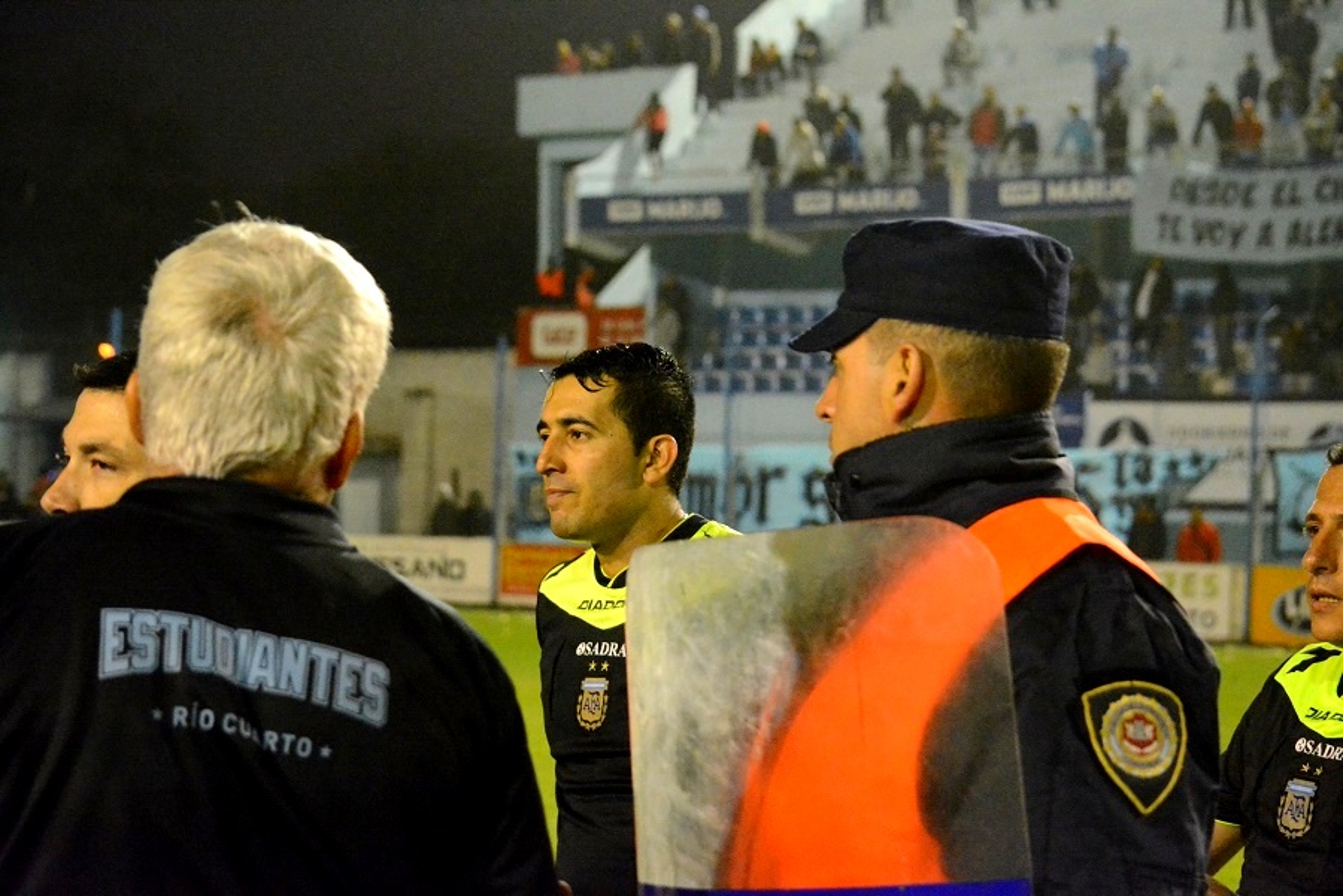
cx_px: 672
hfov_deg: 20.9
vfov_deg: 14.0
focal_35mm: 98
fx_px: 3637
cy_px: 448
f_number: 5.6
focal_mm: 65
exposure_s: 1/125
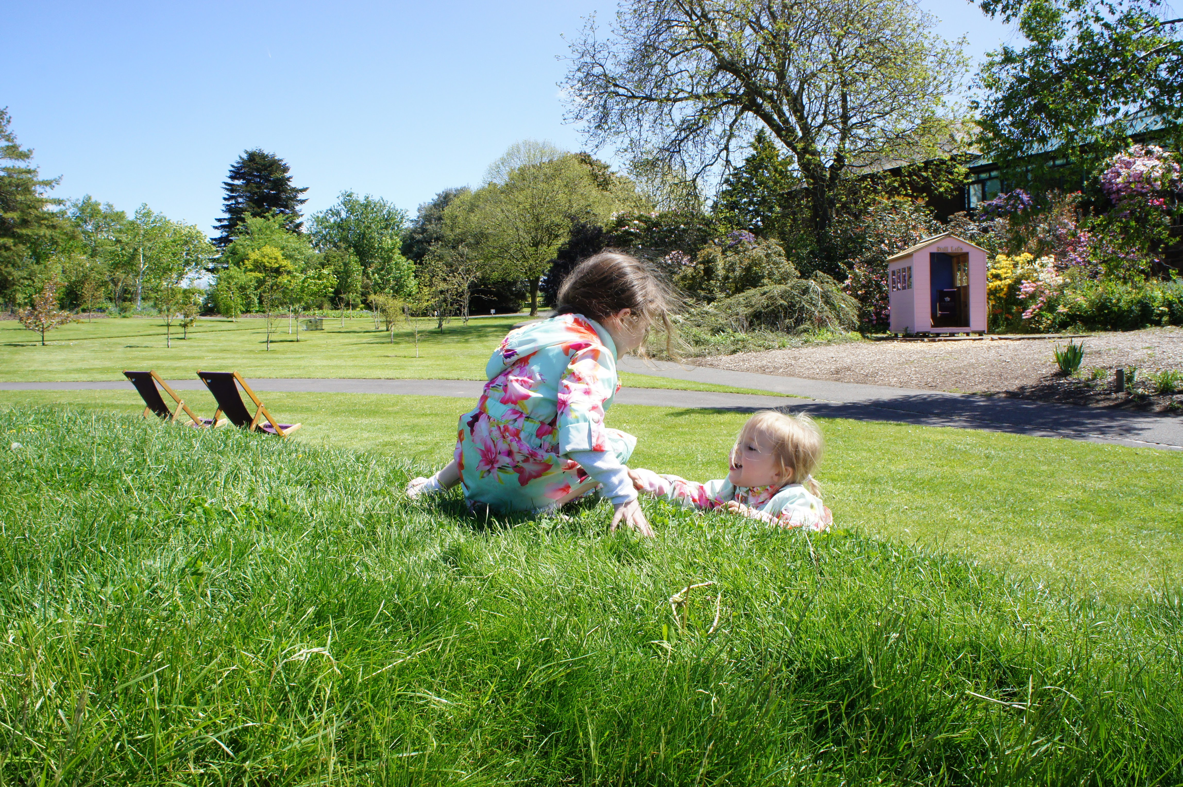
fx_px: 887
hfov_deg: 67.4
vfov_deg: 47.9
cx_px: 592
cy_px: 394
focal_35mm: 27
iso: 400
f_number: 11
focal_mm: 18
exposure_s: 1/250
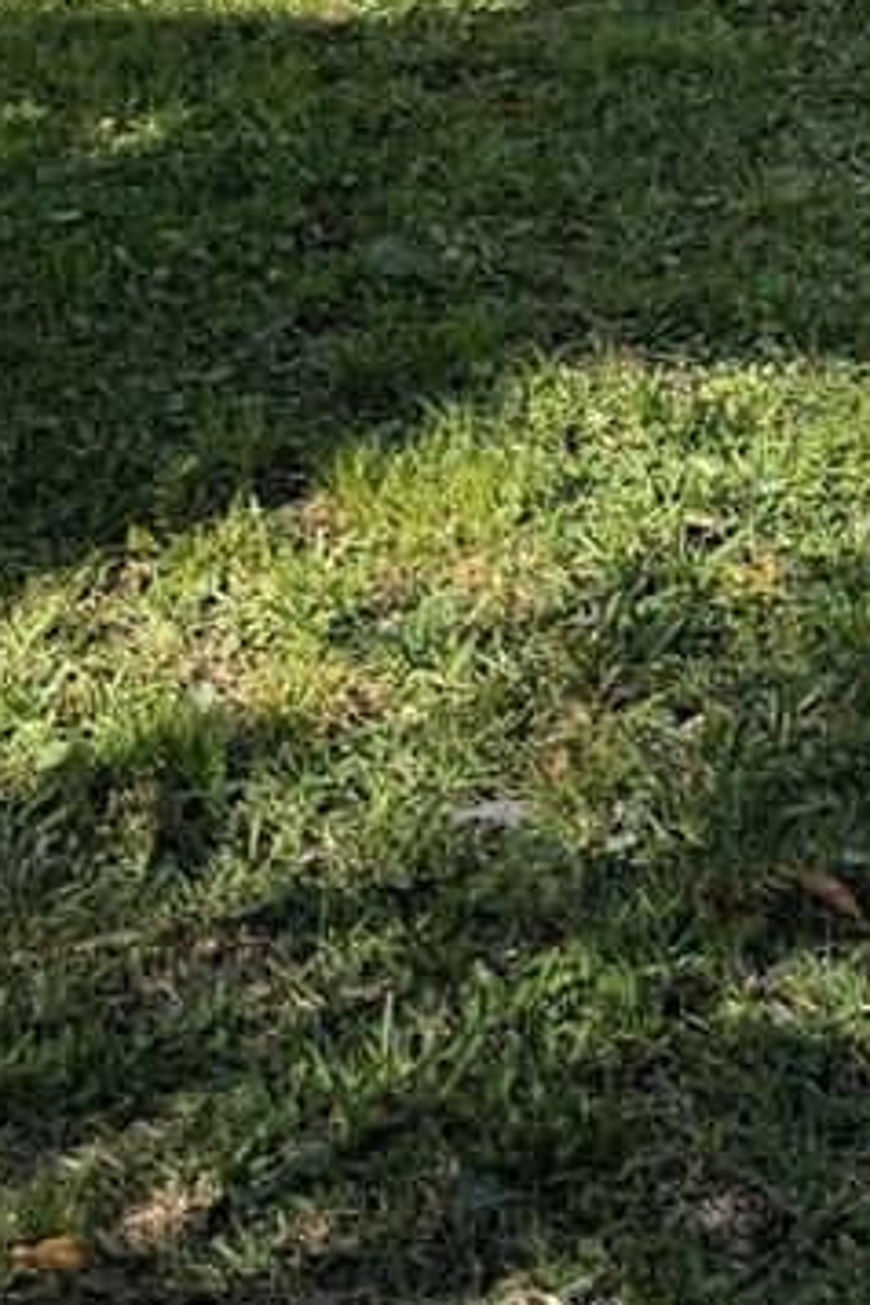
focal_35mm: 84
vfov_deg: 19.9
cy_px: -808
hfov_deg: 16.2
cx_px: 570
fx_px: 3045
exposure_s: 1/2506
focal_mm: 6.76
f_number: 1.78
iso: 80
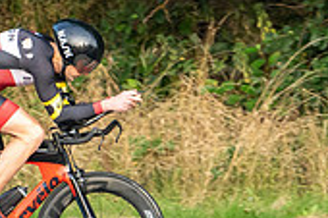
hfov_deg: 2.4
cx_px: -26
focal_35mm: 873
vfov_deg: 1.6
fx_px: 7946
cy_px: -14
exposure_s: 1/1000
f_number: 4
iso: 2000
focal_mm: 169
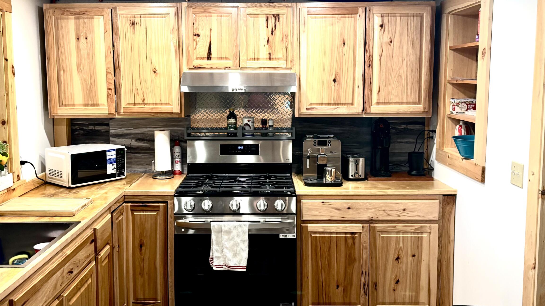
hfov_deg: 54.0
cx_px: 256
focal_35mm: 37
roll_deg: +1.5
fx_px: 535
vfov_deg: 32.0
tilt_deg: -7.2
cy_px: 137
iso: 125
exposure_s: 1/60
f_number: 1.6
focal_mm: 5.96
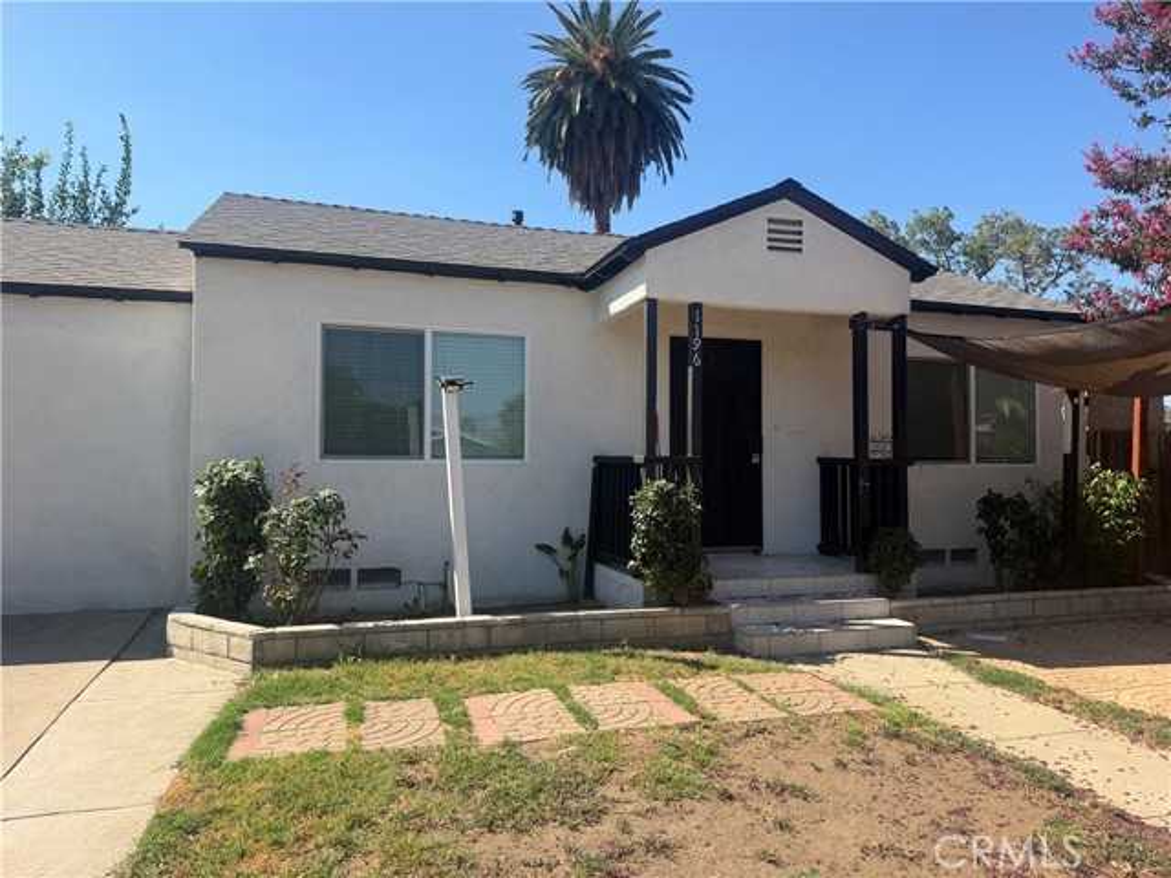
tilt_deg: +1.8
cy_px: 439
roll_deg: +0.1
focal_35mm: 24
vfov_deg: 56.8
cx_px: 586
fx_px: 812
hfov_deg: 71.6
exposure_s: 1/2801
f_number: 1.78
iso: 80
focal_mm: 6.76
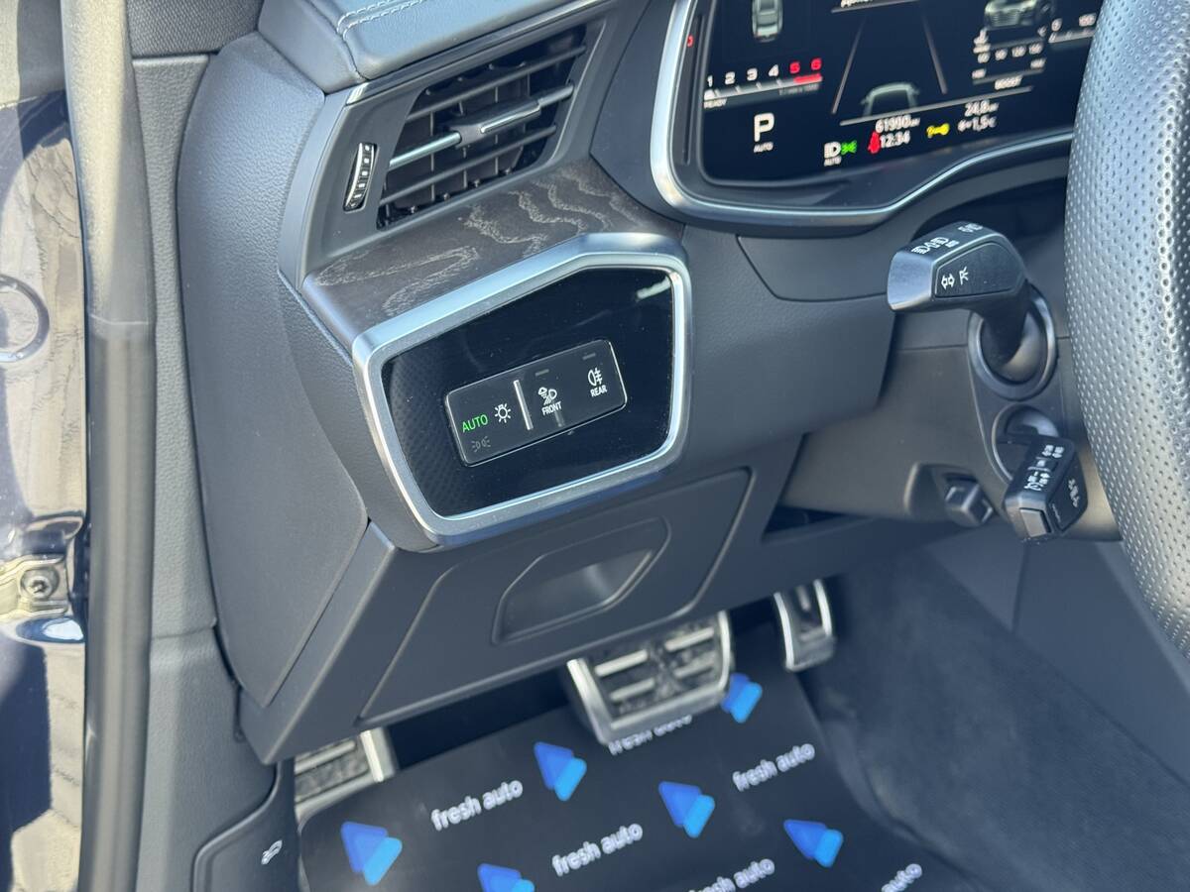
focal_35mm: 48
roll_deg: +0.1
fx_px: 1650
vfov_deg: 30.3
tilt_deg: -27.4
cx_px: 595
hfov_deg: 39.7
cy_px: 446
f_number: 1.78
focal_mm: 6.76
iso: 80
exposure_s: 1/121
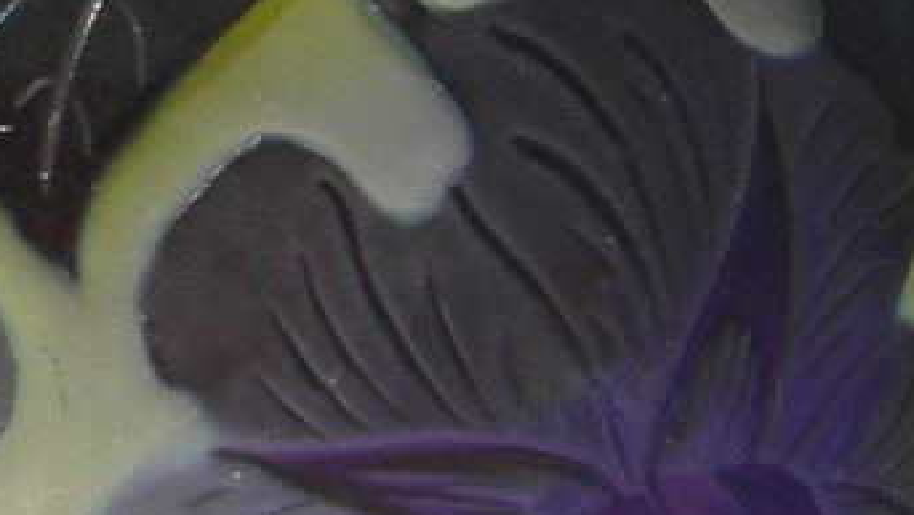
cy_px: 1110
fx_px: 4896
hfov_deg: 10.5
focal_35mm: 202
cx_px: -123
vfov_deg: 5.8
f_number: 6
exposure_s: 1/500
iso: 80
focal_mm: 8.7
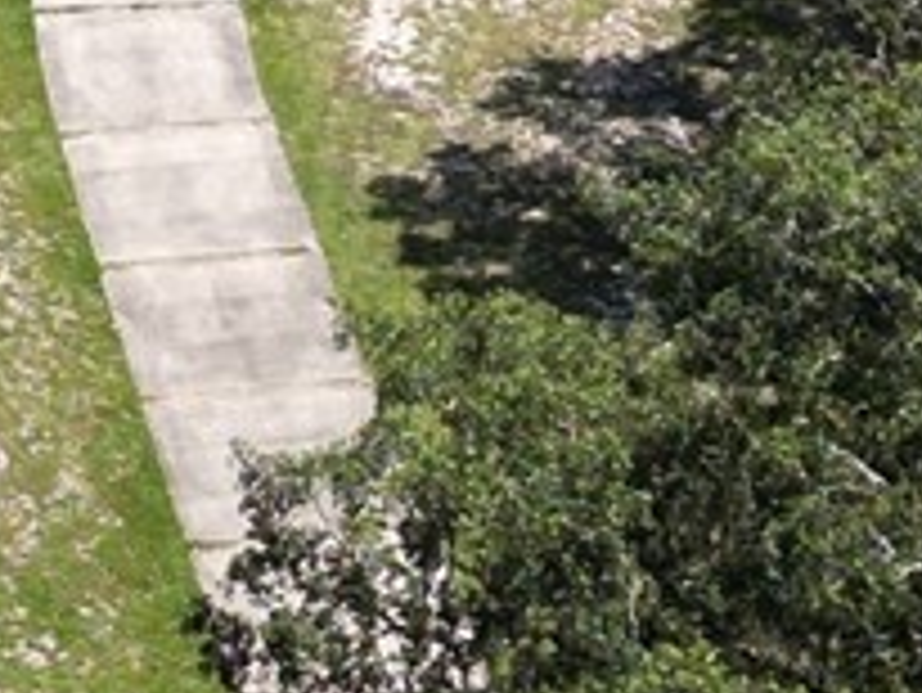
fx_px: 4984
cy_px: 27
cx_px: -85
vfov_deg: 7.9
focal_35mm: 187
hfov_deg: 10.4
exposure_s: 1/40
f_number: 1.7
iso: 100
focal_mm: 6.72
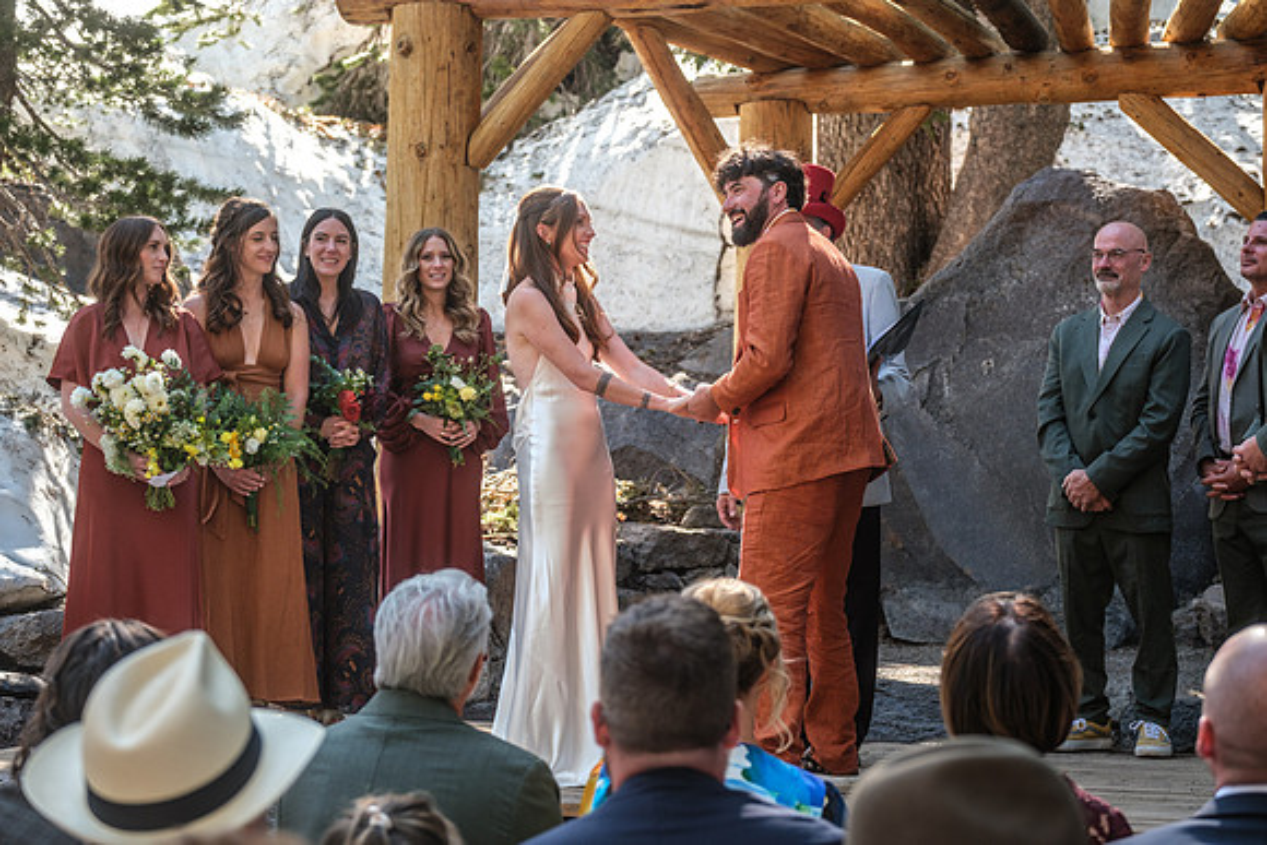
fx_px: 2640
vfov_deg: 18.2
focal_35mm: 75
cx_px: 634
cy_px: 422
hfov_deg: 27.0
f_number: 3.6
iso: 400
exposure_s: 1/250
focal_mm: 50
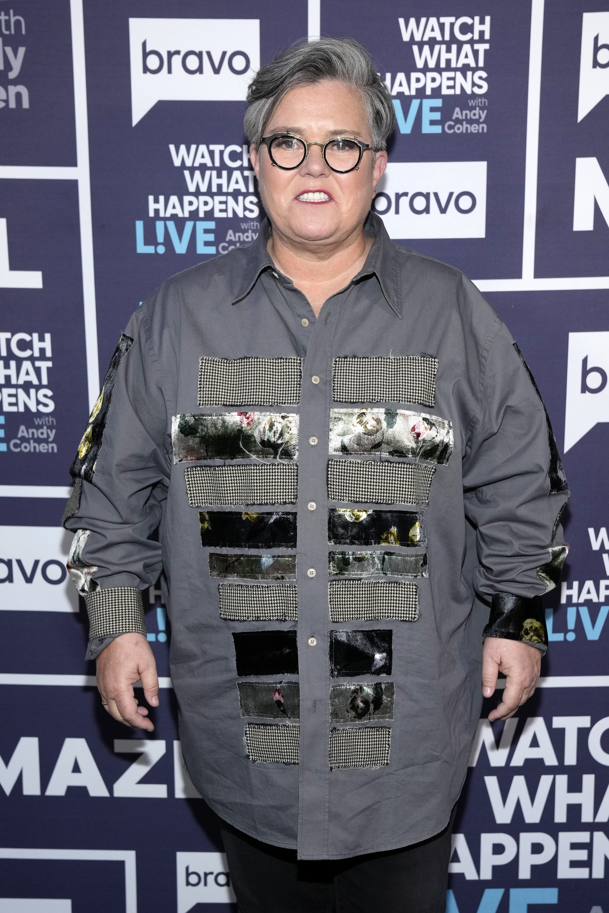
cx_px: 304
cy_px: 456
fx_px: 1218
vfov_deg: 41.1
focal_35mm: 48
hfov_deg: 28.1
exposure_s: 1/250
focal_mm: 48
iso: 1000
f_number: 4.5
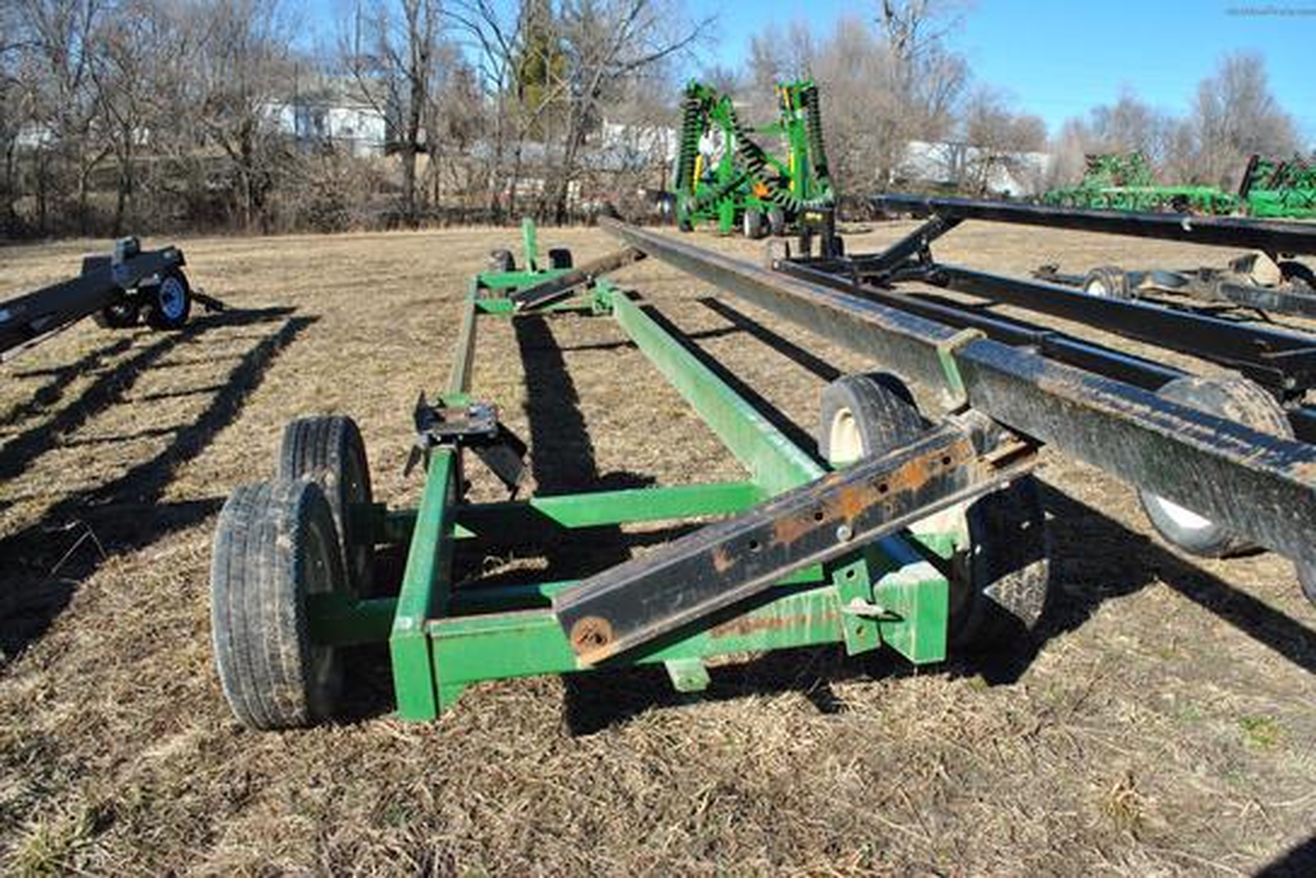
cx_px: 658
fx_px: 987
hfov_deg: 67.4
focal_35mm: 27
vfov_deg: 48.0
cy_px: 439
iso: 800
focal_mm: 18
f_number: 13
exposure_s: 1/800
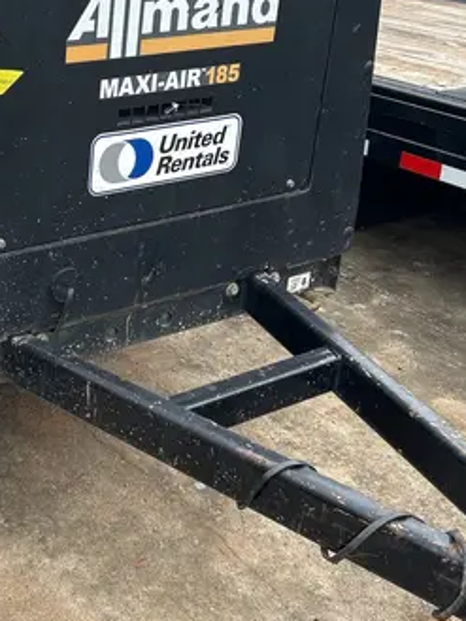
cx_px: 57
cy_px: 201
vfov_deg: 32.9
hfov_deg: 24.6
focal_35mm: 58
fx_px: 1040
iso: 50
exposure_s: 1/454
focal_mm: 5.7
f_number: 1.5
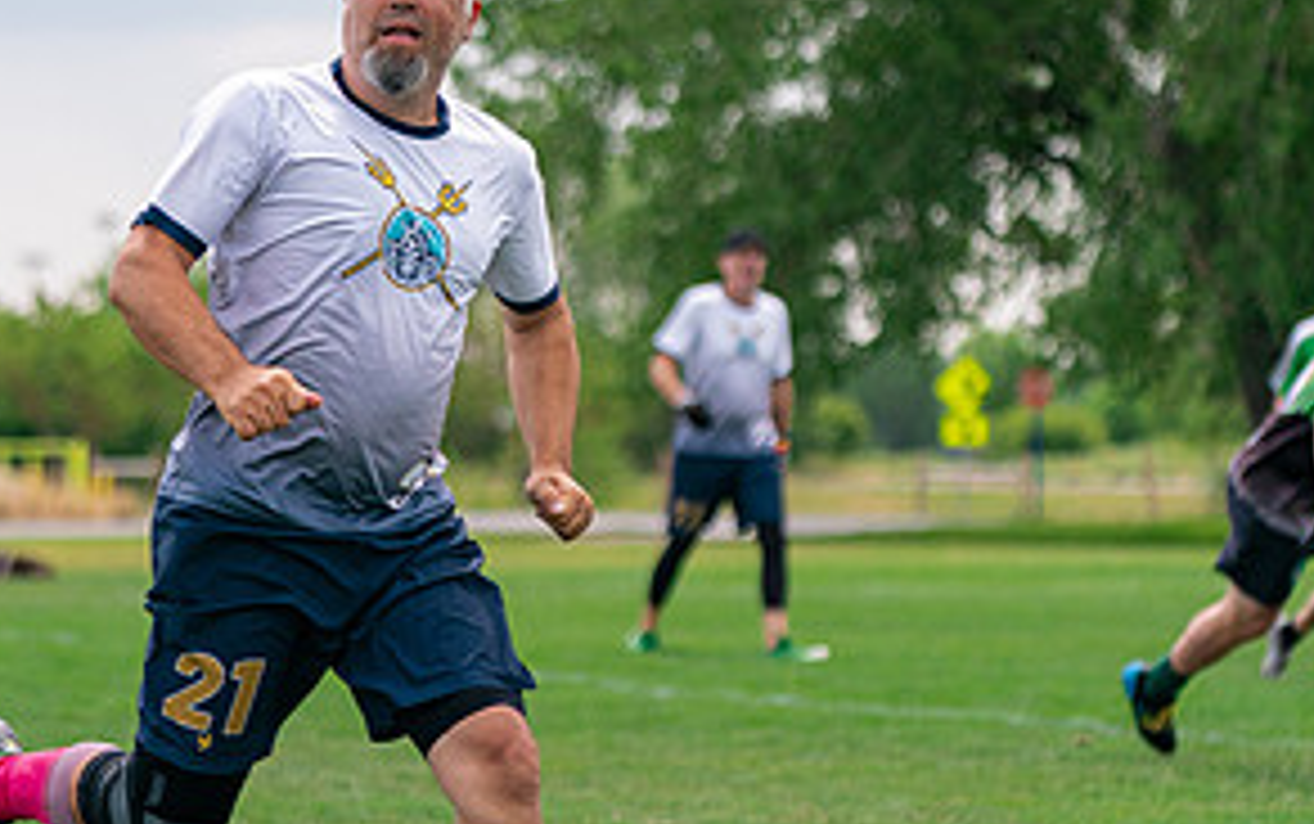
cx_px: 513
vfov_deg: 7.4
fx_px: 6379
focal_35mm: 178
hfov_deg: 11.8
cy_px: 412
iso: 500
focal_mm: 88
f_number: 2.8
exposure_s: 1/8000
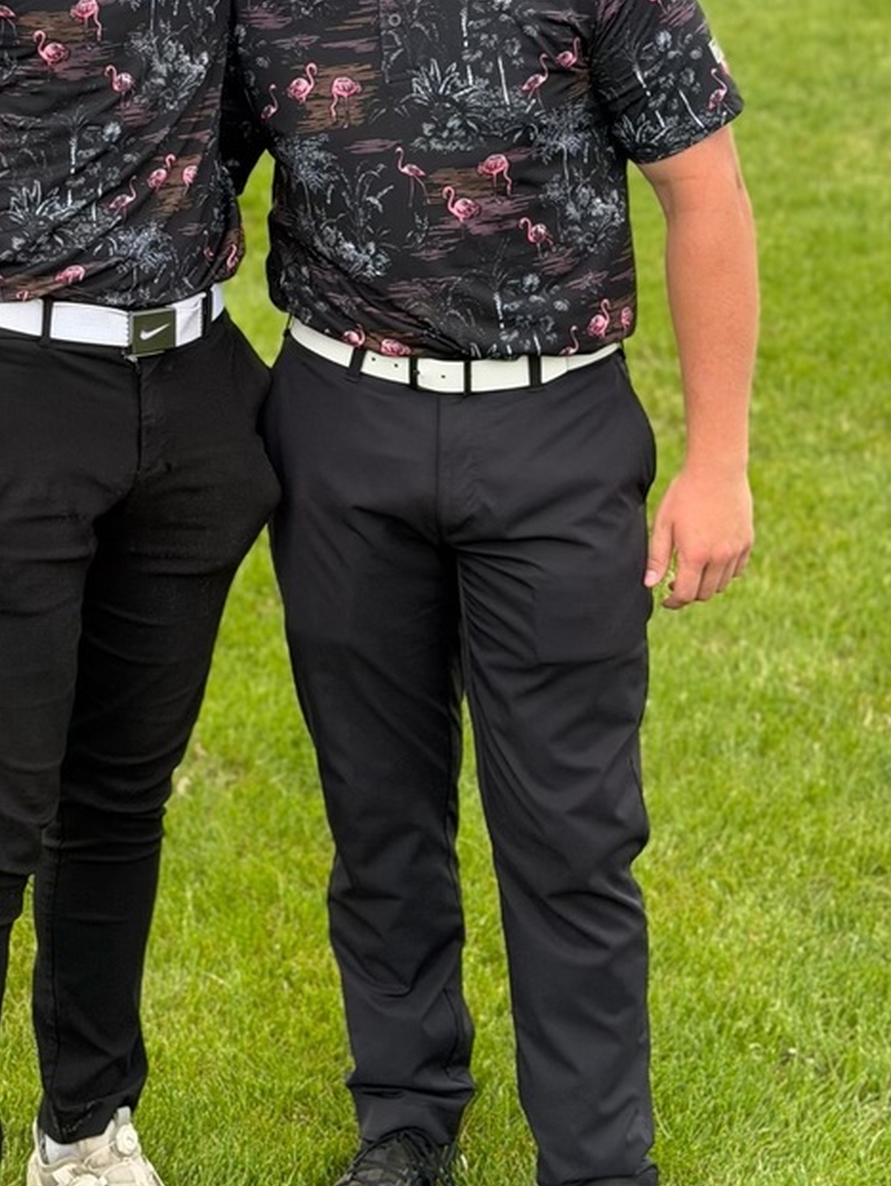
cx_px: 275
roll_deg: -1.3
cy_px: 343
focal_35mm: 79
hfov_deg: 18.6
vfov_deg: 24.5
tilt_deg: -14.2
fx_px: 2709
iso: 80
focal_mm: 6.76
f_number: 1.78
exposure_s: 1/885
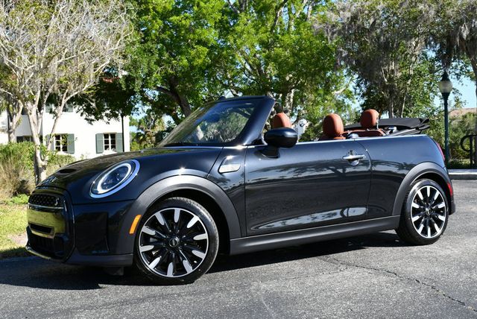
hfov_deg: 41.1
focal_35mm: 48
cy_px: 160
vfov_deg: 28.1
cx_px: 238
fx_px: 637
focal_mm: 24
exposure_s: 1/250
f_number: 8
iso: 180
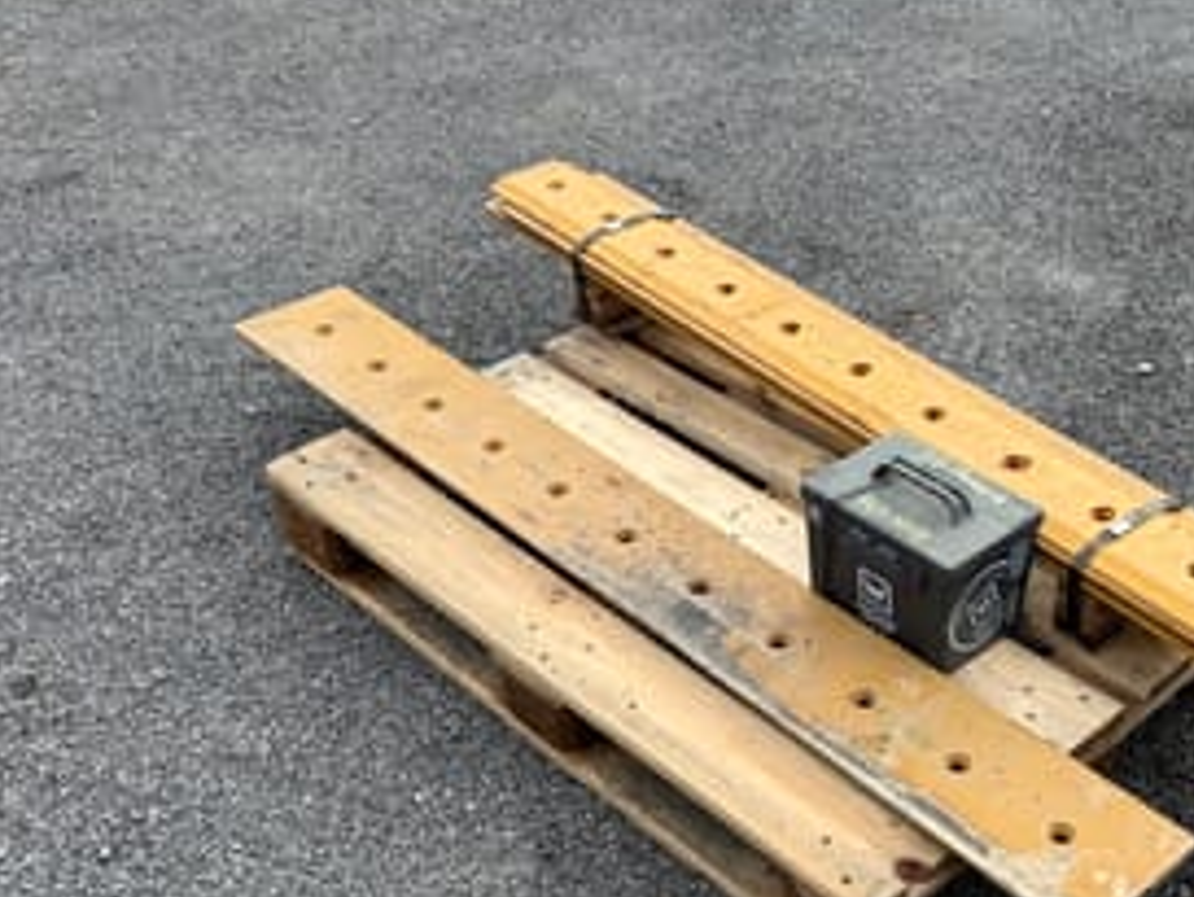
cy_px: 689
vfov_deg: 32.2
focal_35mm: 44
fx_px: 1518
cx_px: 840
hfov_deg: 42.1
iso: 80
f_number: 1.78
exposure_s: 1/3021
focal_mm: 6.76
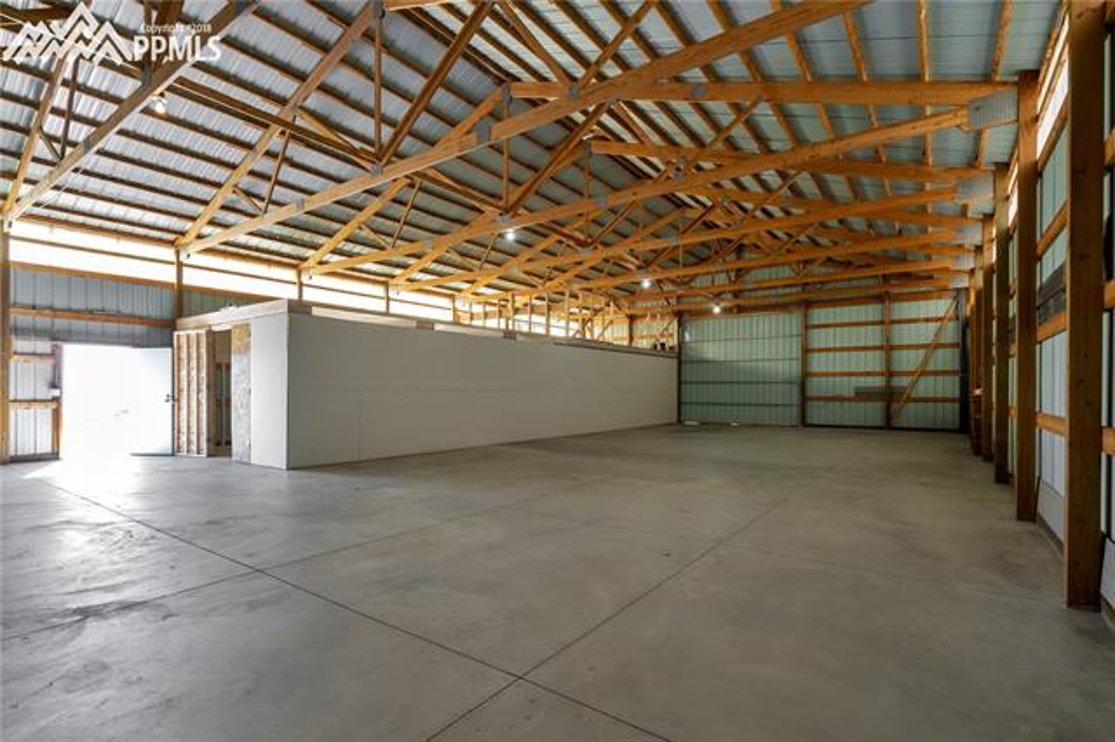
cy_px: 371
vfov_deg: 73.7
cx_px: 558
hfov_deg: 96.8
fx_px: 495
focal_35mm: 16
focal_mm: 16
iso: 400
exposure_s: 1/10
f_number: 8
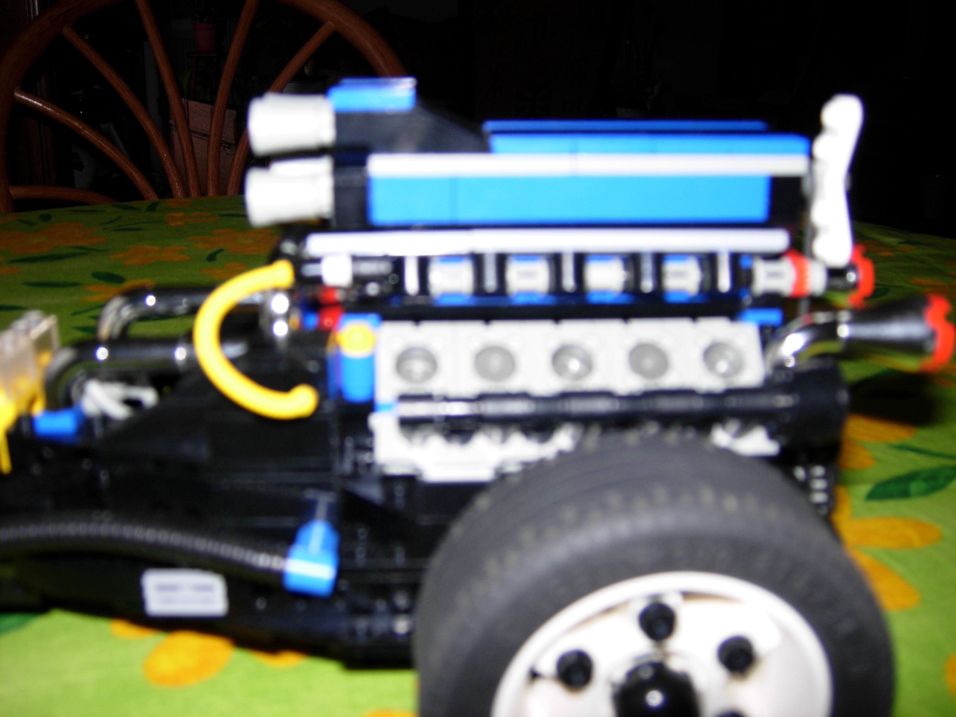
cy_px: 358
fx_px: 994
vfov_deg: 39.7
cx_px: 478
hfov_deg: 51.4
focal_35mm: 36
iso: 50
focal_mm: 7.5
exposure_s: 1/45.2
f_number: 2.7
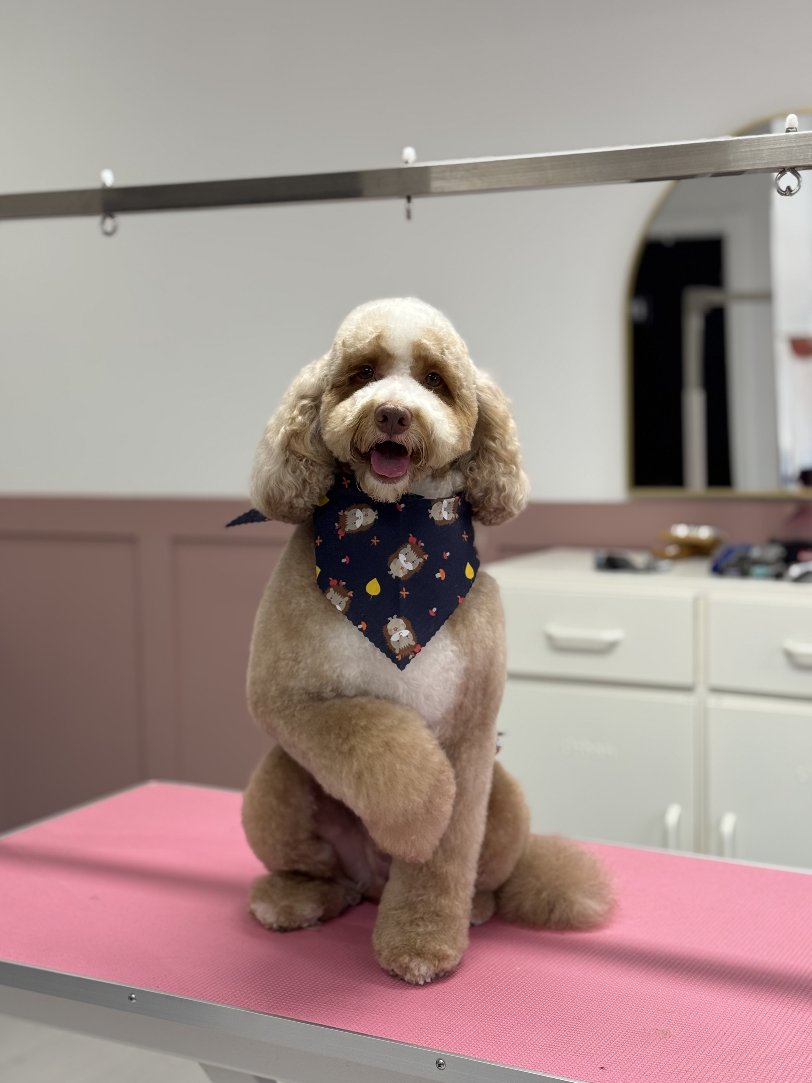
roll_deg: +0.9
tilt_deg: -3.8
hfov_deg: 29.7
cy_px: 538
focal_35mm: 49
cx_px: 398
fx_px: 1533
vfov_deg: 38.9
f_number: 1.78
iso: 80
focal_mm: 6.76
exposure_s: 1/100
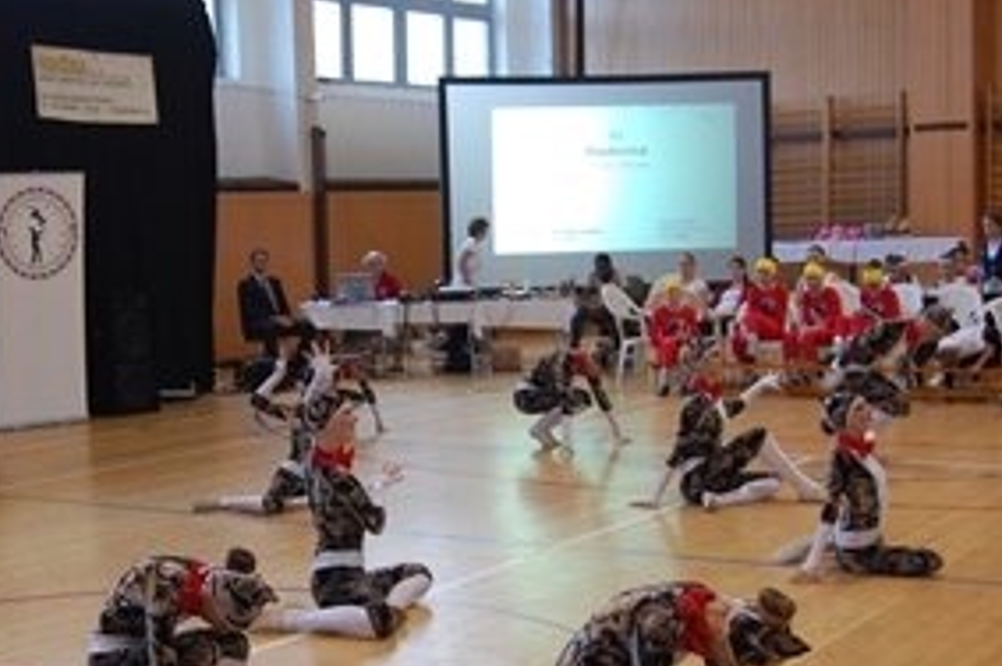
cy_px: 443
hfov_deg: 32.8
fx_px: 1693
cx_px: 361
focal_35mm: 61
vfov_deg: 22.2
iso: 400
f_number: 4
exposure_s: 1/60
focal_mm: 23
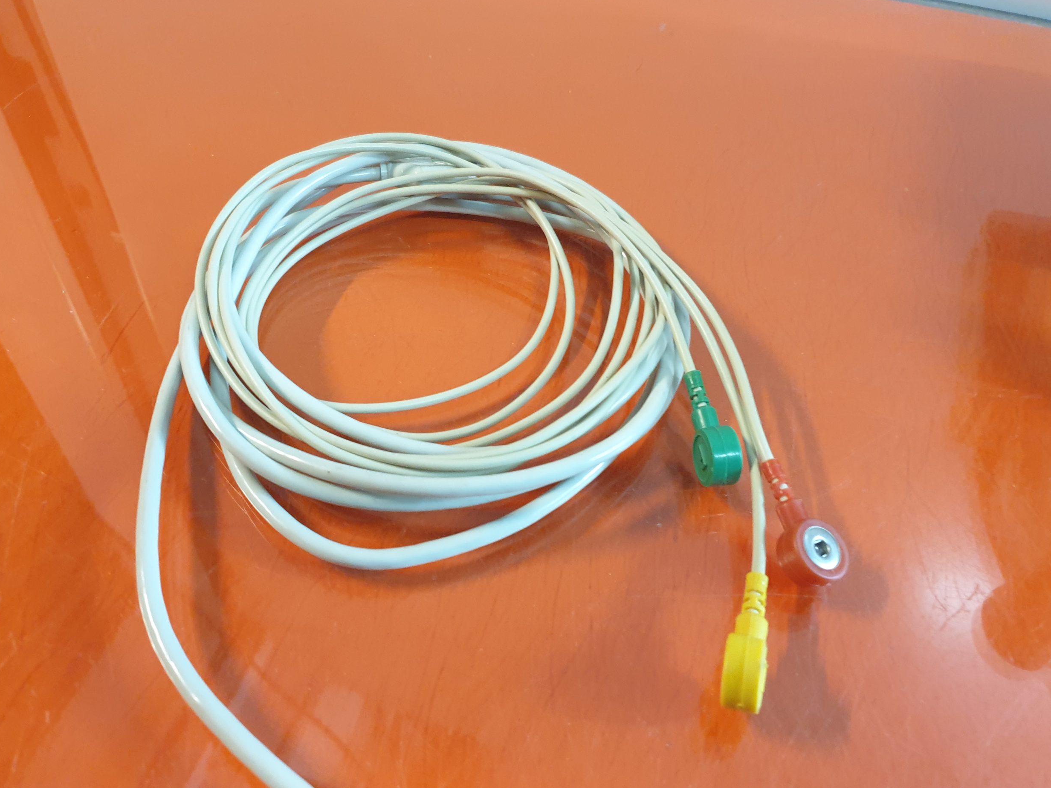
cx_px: 520
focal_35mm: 27
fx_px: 820
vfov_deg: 51.4
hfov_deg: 65.3
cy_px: 390
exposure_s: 1/25
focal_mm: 4.3
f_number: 1.5
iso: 320
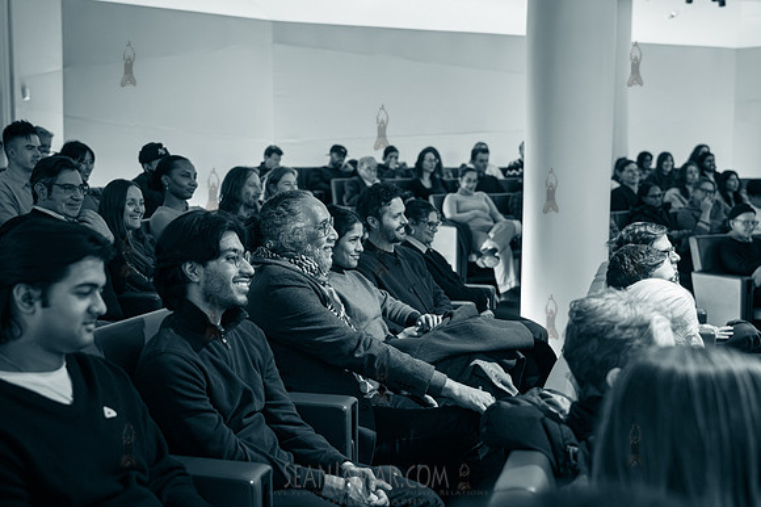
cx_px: 367
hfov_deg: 44.9
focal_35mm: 44
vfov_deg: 30.7
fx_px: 922
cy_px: 253
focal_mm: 41
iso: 8000
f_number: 2.8
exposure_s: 1/125
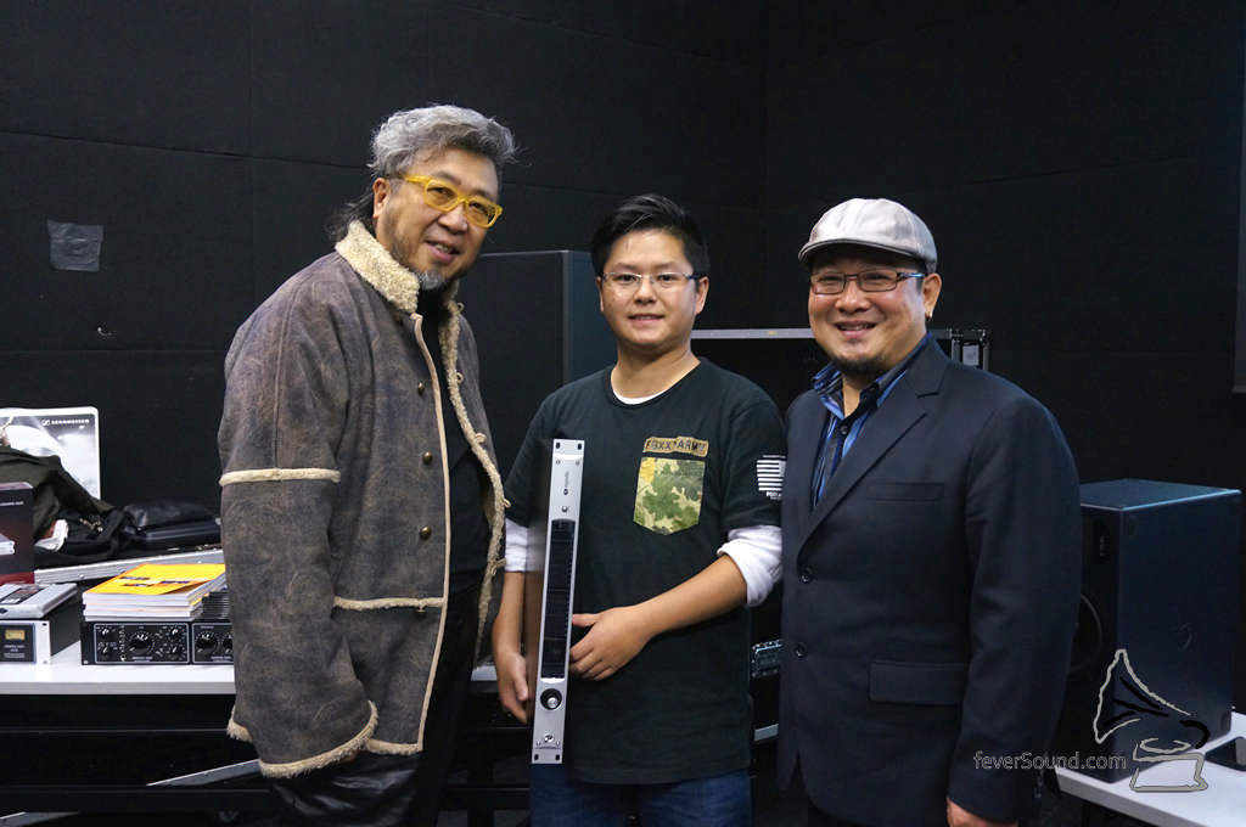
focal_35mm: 32
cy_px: 414
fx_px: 1089
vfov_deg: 41.6
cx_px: 623
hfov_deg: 59.6
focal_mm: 21
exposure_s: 1/40
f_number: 4
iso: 1600
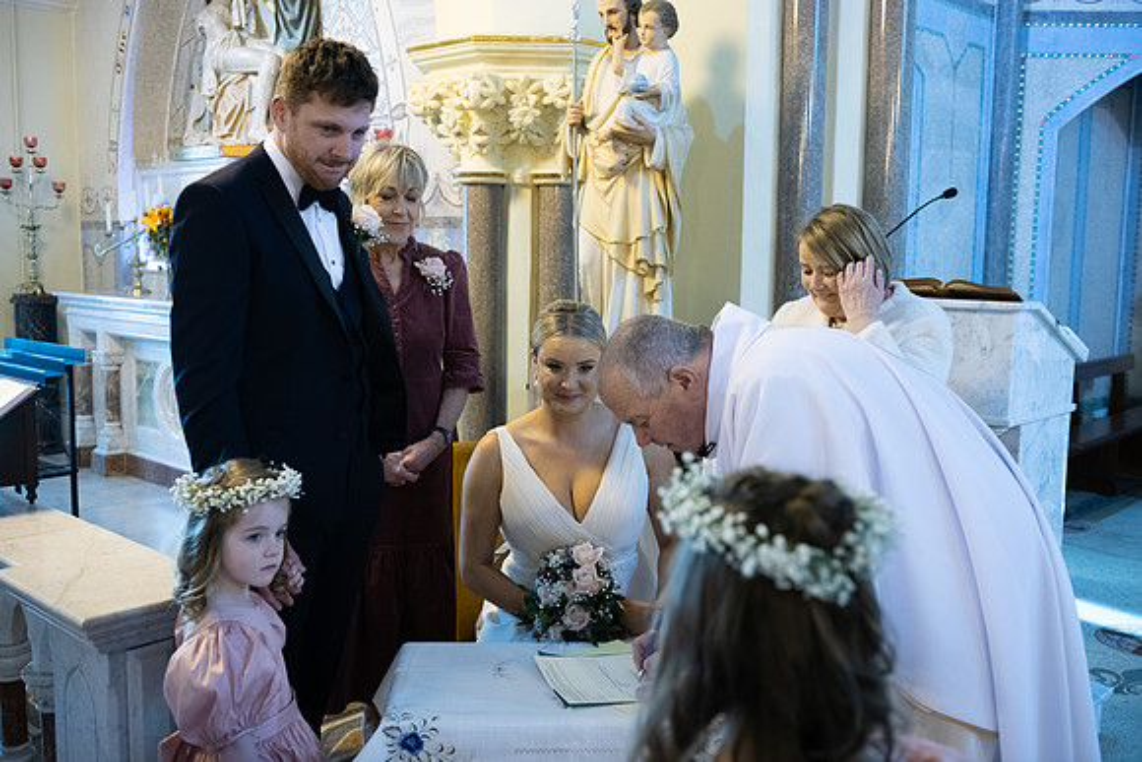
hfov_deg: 54.4
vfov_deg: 37.9
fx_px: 1110
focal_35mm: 35
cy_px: 381
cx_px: 571
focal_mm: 35
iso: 1250
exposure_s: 1/160
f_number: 3.5
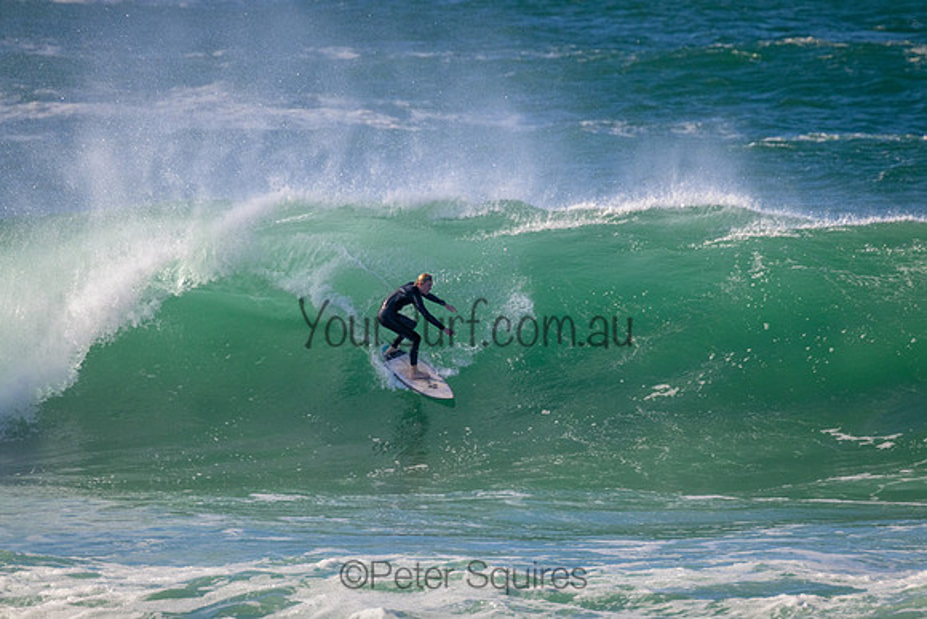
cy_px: 310
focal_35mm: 800
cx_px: 464
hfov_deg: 2.6
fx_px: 20604
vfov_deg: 1.7
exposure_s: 1/2000
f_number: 11
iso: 1800
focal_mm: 800
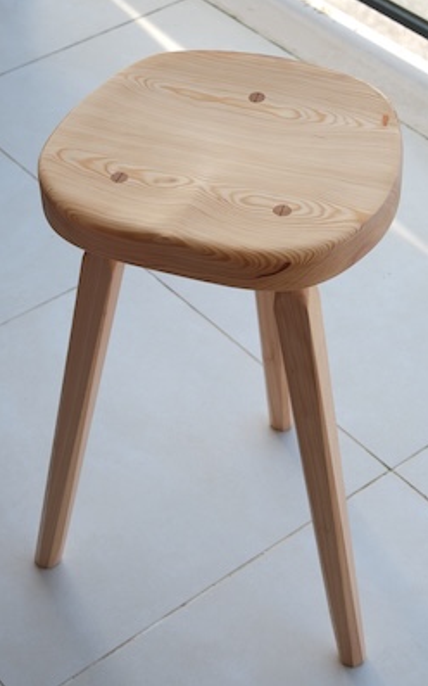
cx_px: 227
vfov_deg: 26.8
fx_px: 1438
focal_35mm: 77
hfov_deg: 16.9
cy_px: 342
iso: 640
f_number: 7.1
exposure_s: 1/120
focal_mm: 50
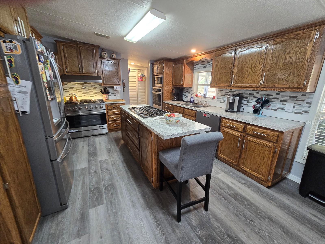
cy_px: 122
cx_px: 162
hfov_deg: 106.2
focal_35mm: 13
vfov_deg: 89.9
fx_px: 122
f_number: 2.2
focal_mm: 2.2
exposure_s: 1/60
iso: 320
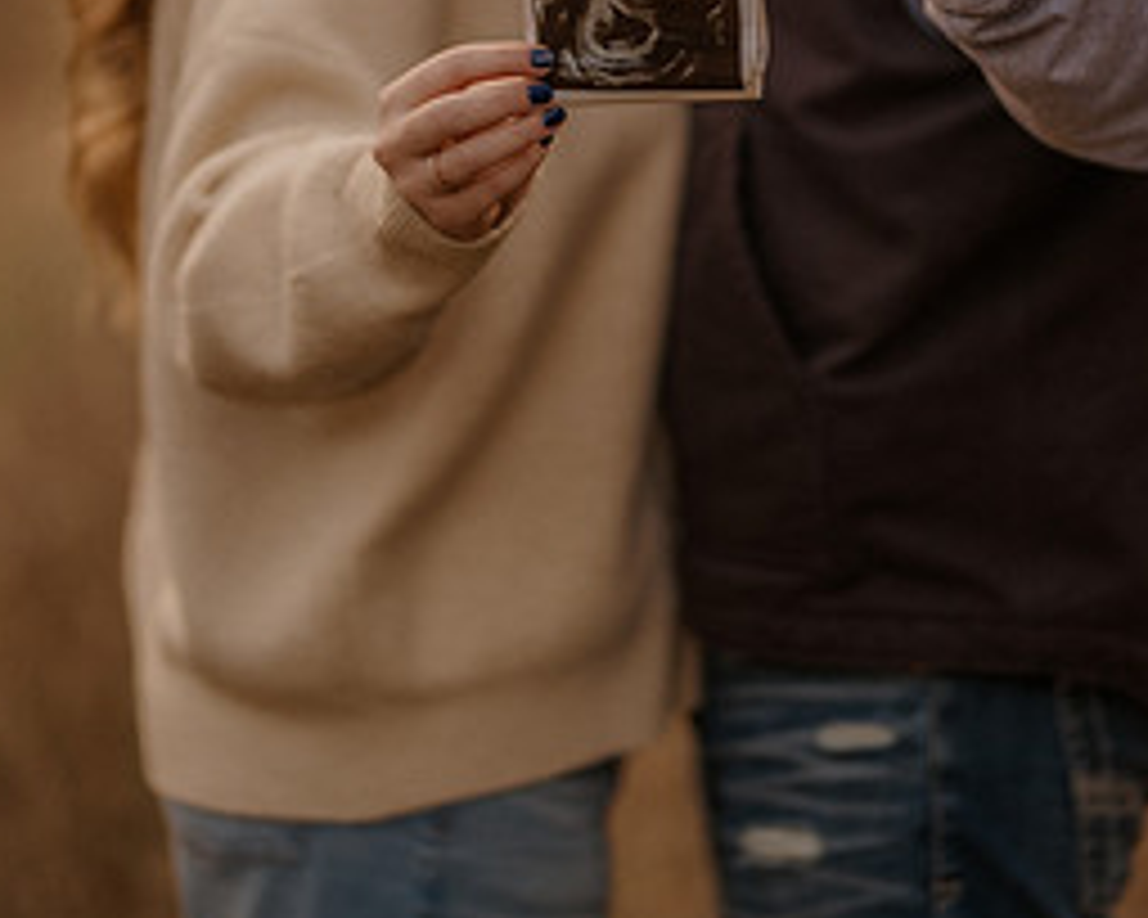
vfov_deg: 10.9
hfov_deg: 13.7
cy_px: 18
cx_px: 648
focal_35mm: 141
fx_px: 4791
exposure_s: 1/1000
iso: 320
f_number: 1.4
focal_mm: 85
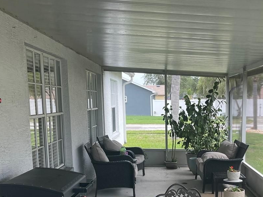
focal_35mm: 50
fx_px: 380
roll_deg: +0.1
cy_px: 171
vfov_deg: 28.2
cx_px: 182
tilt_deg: -7.9
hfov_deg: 37.6
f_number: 1.6
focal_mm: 5.1
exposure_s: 1/535
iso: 32
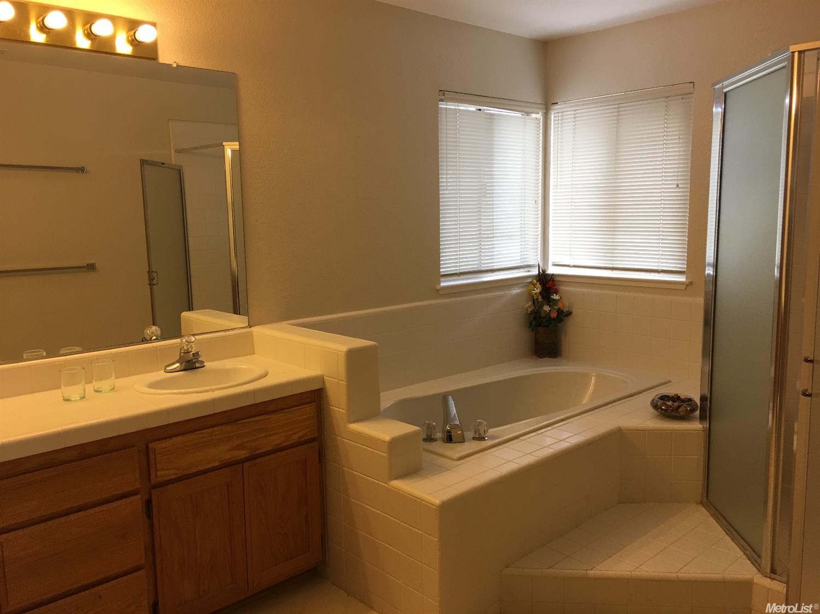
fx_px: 687
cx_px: 410
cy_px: 307
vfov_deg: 48.2
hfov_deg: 61.7
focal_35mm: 29
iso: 40
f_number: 2.2
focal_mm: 4.15
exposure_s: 1/30
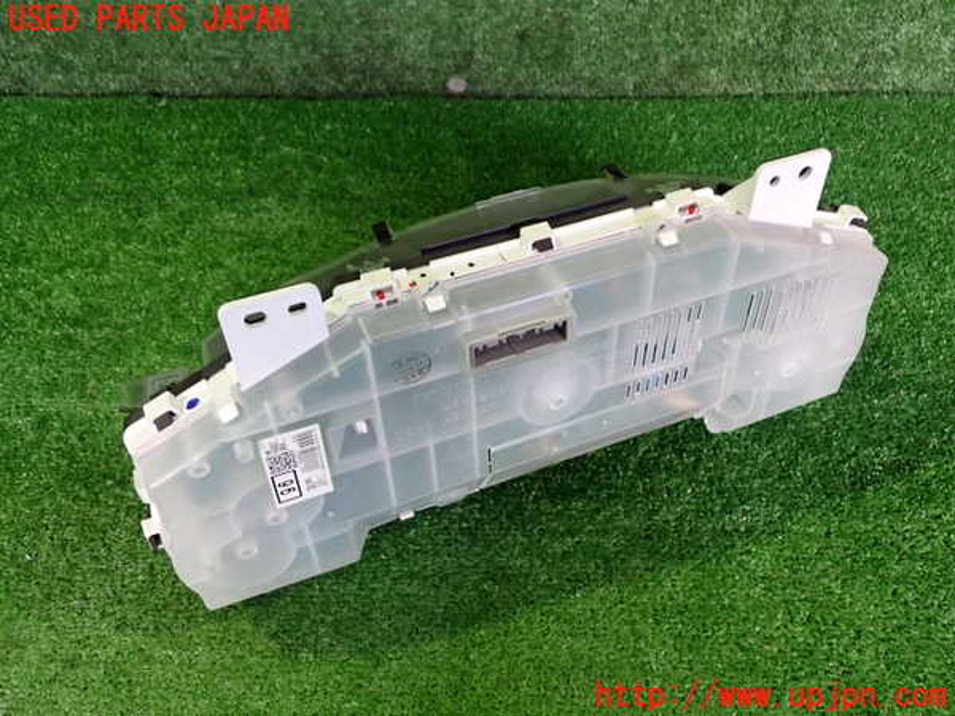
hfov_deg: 60.0
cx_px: 478
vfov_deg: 46.8
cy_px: 358
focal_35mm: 30
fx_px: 828
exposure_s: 1/30
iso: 400
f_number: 2.3
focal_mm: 5.4
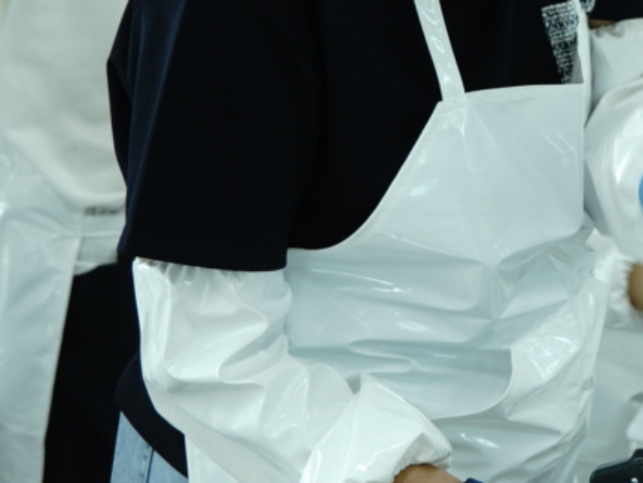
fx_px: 3009
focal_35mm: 162
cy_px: -3
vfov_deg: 9.1
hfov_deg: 11.5
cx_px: 1084
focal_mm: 30
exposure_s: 1/80
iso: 200
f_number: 3.5
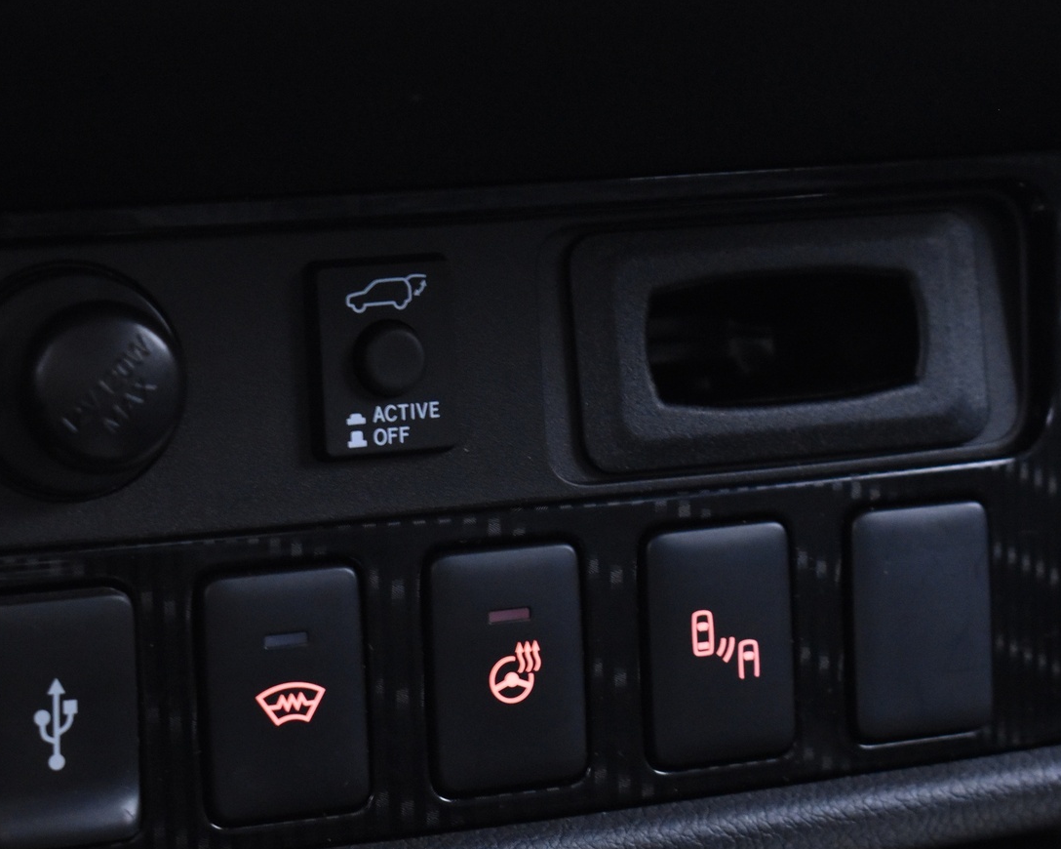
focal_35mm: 109
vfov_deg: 14.1
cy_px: 477
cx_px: 417
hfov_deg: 17.6
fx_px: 3422
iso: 3200
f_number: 5.6
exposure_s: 1/6
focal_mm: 52
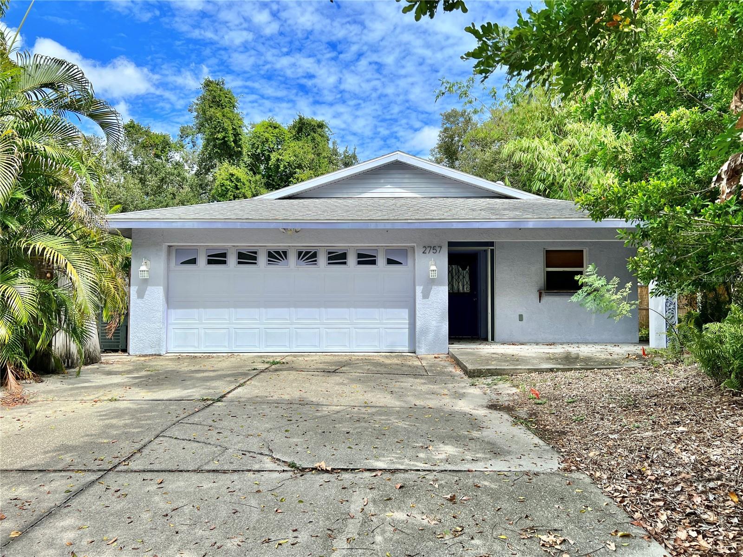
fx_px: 558
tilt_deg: +2.8
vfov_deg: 53.0
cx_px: 372
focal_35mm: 26
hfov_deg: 67.3
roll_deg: +0.3
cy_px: 278
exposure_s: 1/3460
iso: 50
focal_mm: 5.7
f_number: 1.5
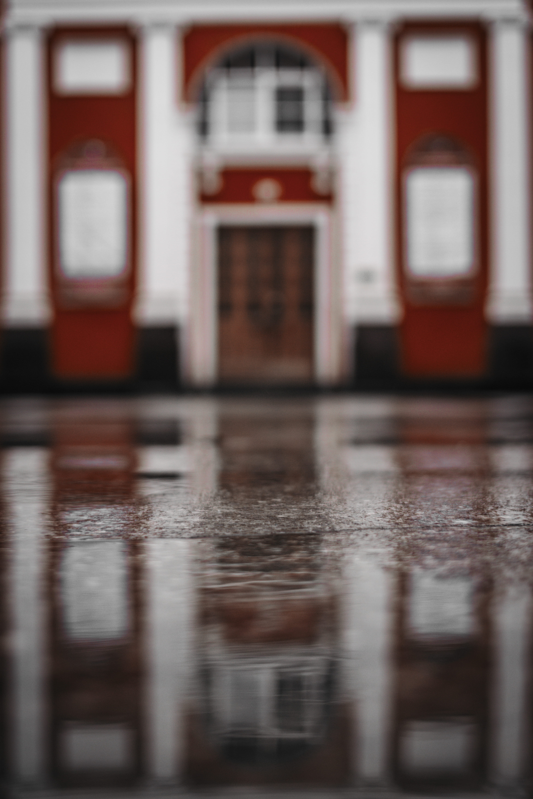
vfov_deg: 37.9
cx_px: 266
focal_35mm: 52
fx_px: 1166
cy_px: 400
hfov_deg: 25.8
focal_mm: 35
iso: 200
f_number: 2
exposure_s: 1/250
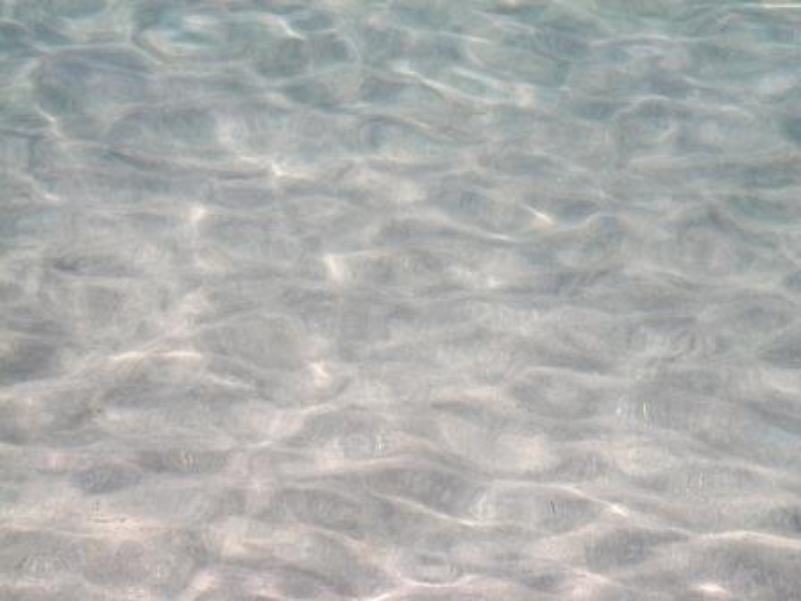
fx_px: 2638
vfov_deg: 13.0
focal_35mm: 114
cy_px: 300
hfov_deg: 17.3
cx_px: 400
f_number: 8
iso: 64
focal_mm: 18.9
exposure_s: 1/320
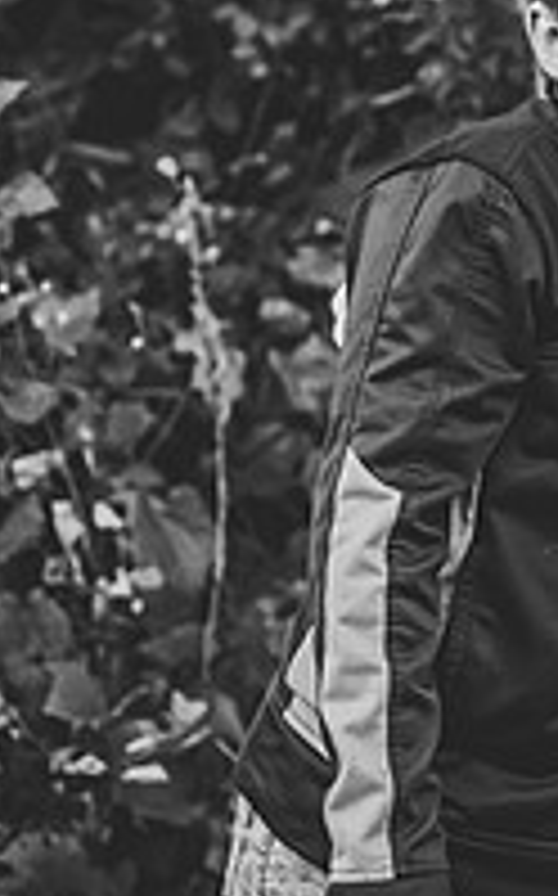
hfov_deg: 6.2
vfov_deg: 10.0
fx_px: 5072
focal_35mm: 208
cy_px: 106
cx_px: 1058
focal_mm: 70
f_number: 2.8
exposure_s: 1/1250
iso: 1600
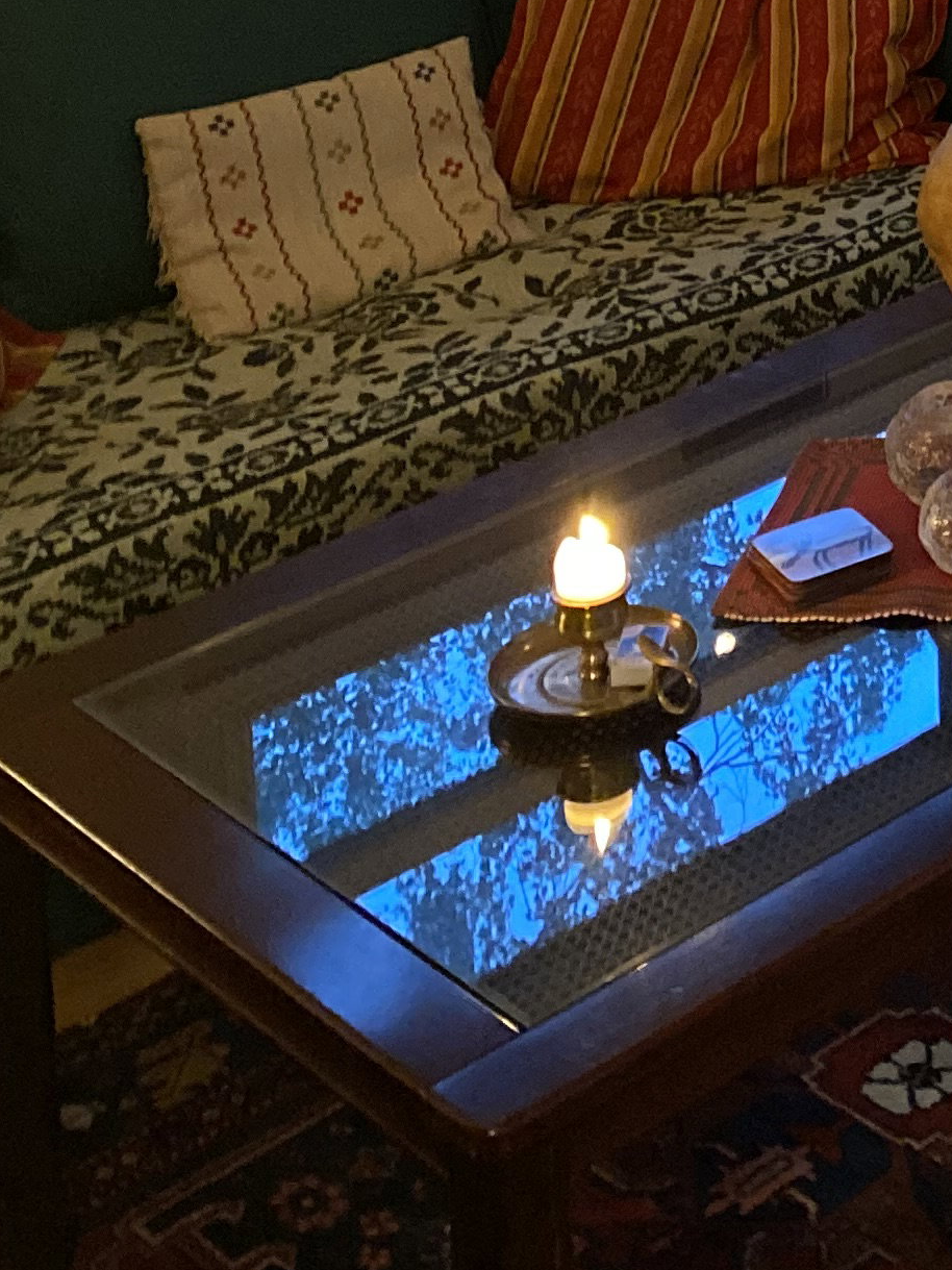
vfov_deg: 19.0
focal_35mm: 86
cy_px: -815
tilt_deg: -4.1
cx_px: 1507
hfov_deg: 15.6
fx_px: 3154
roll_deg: +0.9
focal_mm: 4.25
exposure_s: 1/25
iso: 640
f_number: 1.8
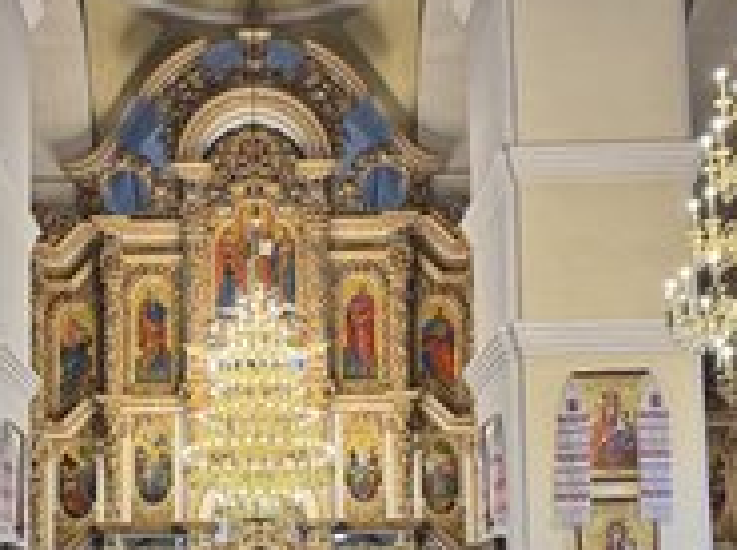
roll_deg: +0.5
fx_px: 1105
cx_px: 247
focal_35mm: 52
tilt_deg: +5.8
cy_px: 534
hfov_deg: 36.5
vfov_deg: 26.6
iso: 250
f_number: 1.78
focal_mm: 6.76
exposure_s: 1/50
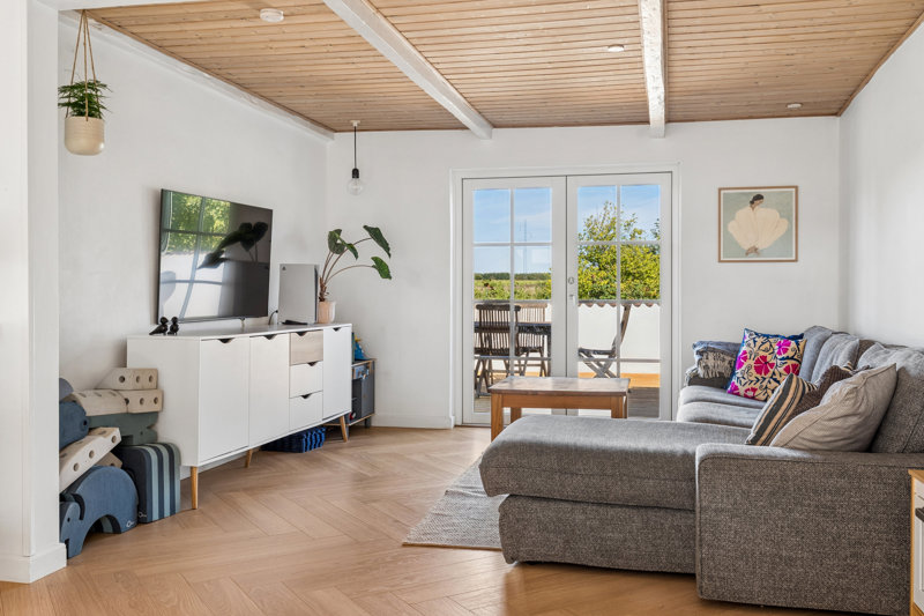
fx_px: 821
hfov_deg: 58.7
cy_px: 308
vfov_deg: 41.1
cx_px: 462
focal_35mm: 32
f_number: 8
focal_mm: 32
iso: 200
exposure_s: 1/20
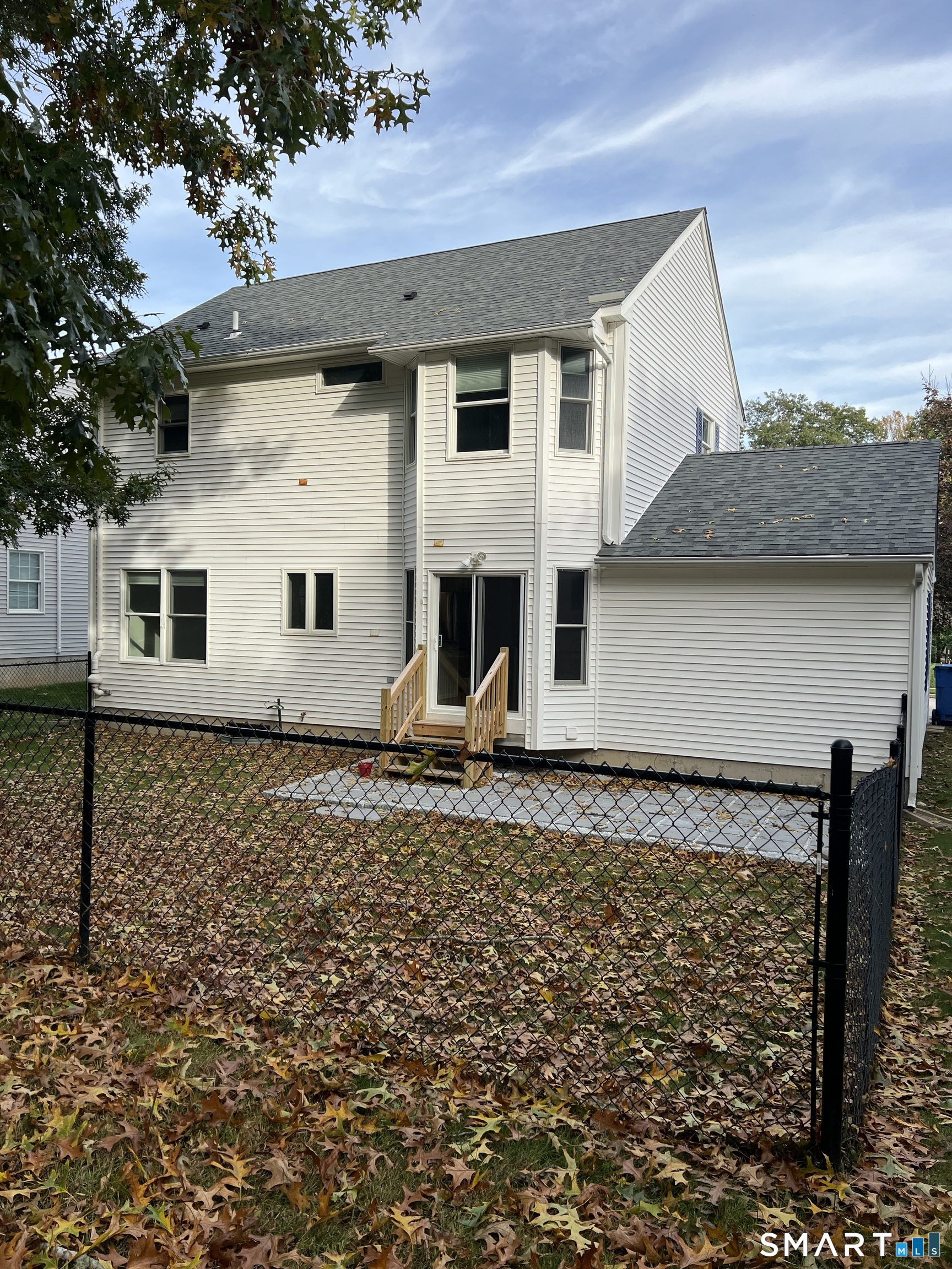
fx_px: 953
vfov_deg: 67.3
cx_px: 476
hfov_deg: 53.1
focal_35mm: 26
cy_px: 634
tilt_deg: -0.7
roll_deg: -0.1
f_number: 1.5
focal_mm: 5.7
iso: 50
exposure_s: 1/1698
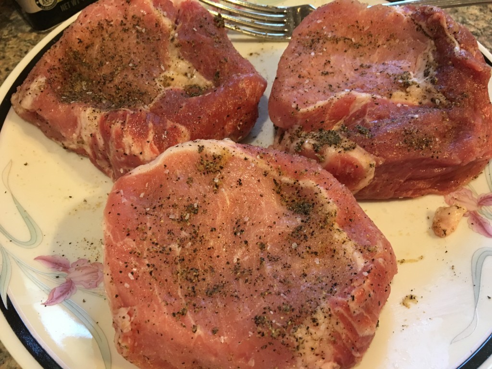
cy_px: 184
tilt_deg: -59.0
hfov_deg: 61.7
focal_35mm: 29
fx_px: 412
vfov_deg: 48.2
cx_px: 246
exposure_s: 1/30
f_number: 2.2
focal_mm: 4.15
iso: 125
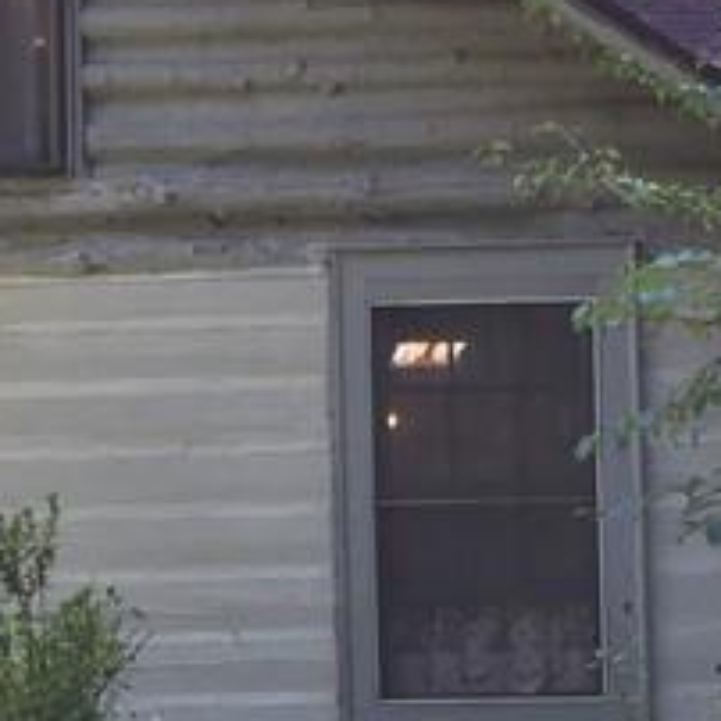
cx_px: 193
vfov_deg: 13.4
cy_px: 578
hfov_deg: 13.4
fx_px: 3063
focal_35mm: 130
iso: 50
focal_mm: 4.15
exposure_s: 1/120
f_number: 2.2
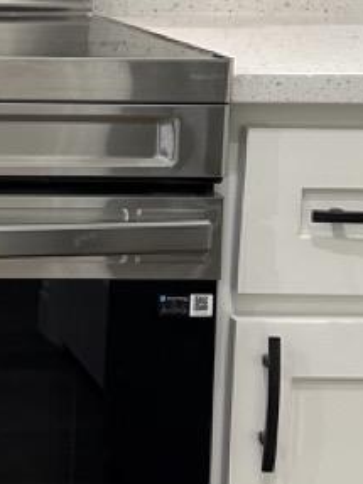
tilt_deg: -8.2
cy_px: 105
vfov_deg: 18.2
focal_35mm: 107
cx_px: -167
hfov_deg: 13.1
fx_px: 1497
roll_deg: -2.0
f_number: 1.78
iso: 160
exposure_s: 1/60
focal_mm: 6.86
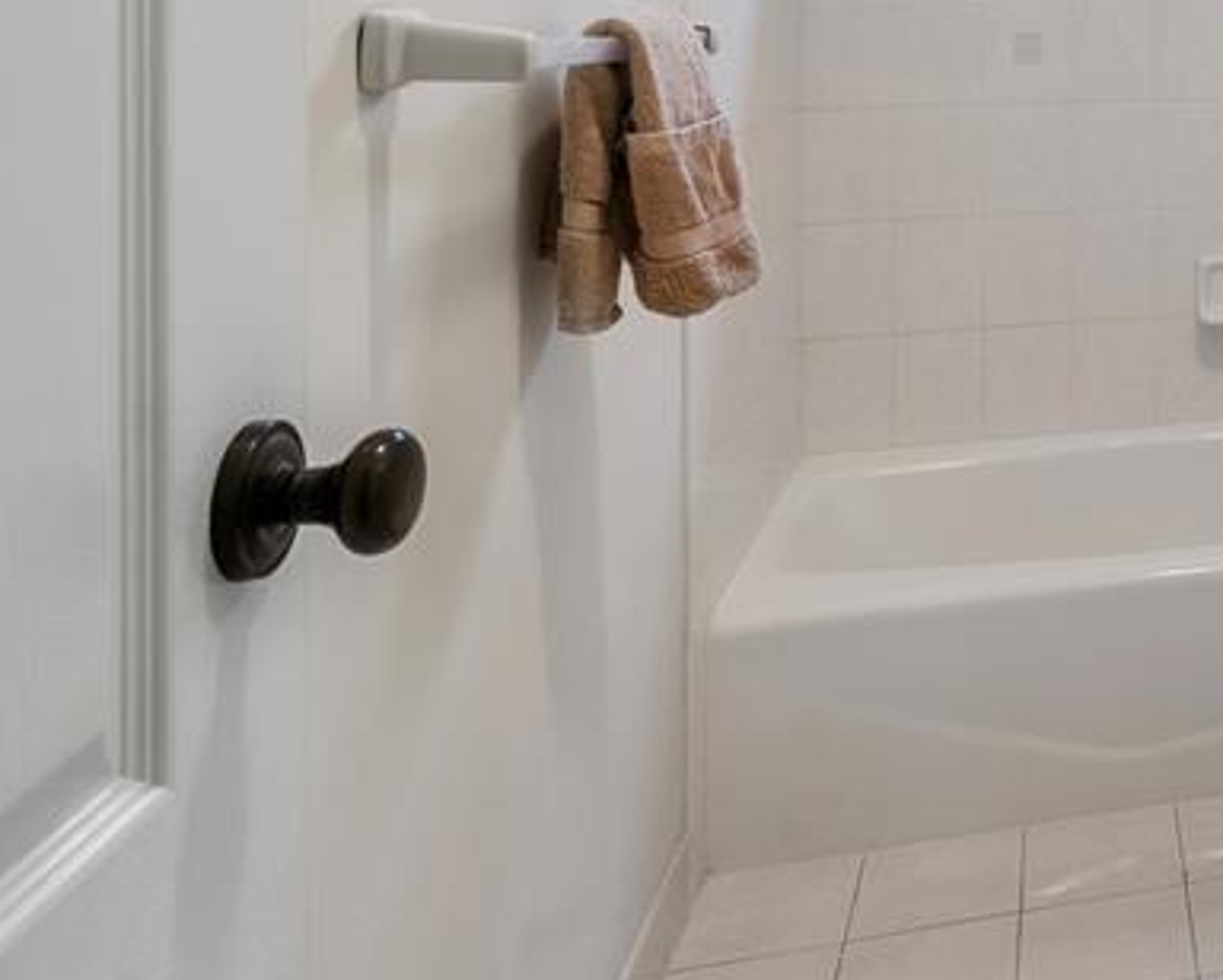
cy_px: 37
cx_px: 1551
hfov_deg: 34.2
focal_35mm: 40
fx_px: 1449
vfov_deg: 34.5
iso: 100
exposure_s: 1/2.5
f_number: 8
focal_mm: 16
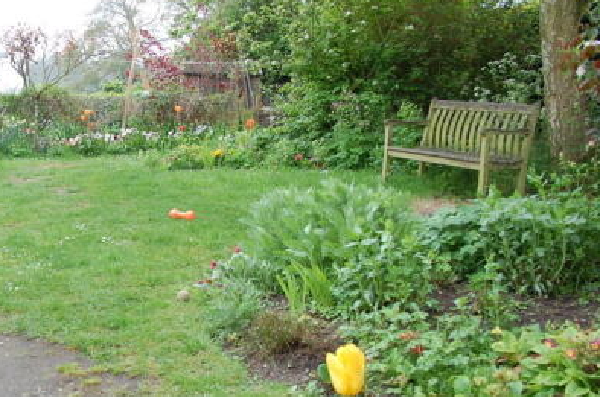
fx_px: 748
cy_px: 223
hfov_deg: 41.9
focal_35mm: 45
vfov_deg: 29.7
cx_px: 125
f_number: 5.6
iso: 320
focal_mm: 18
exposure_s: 1/125
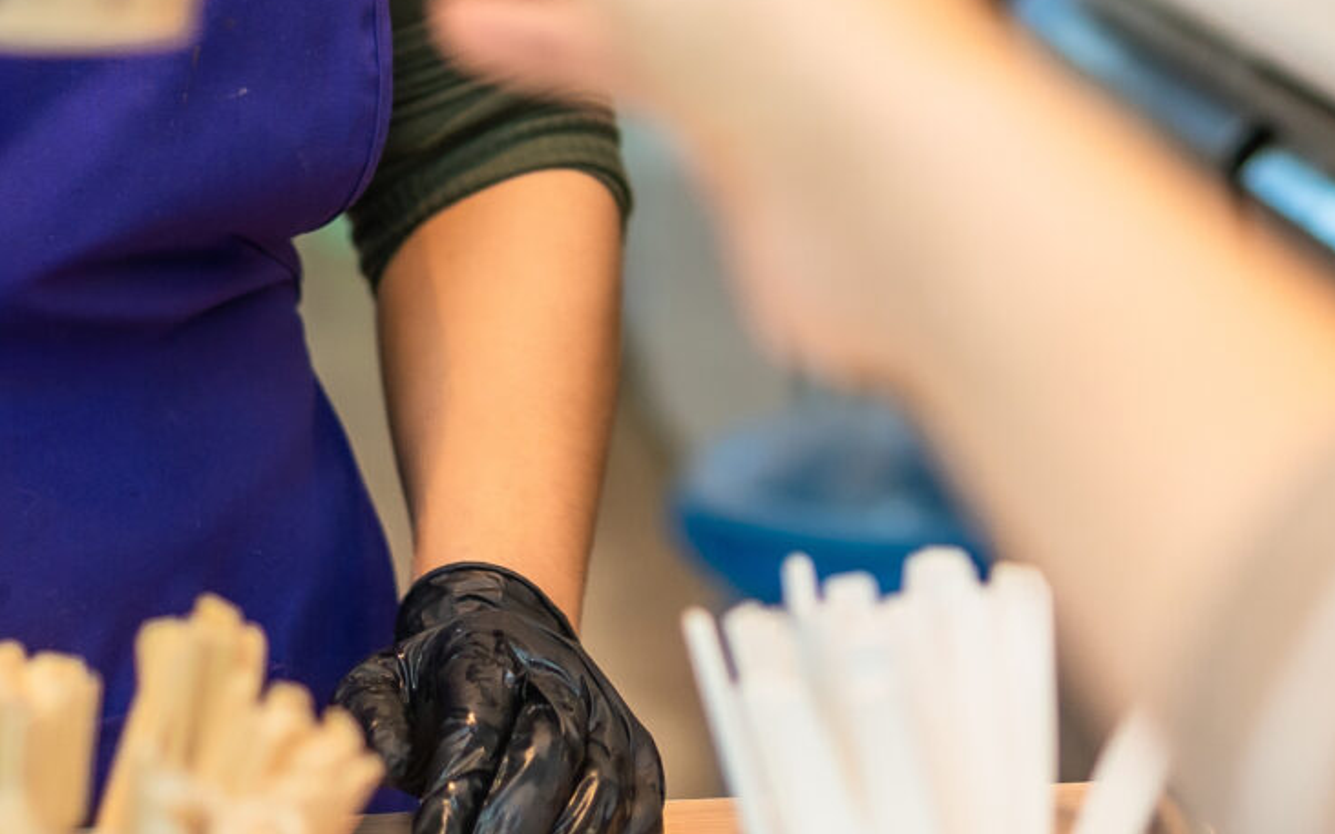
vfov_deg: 10.1
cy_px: -514
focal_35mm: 125
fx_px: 4548
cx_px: 860
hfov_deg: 16.7
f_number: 1.4
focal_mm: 35
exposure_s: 1/400
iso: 320
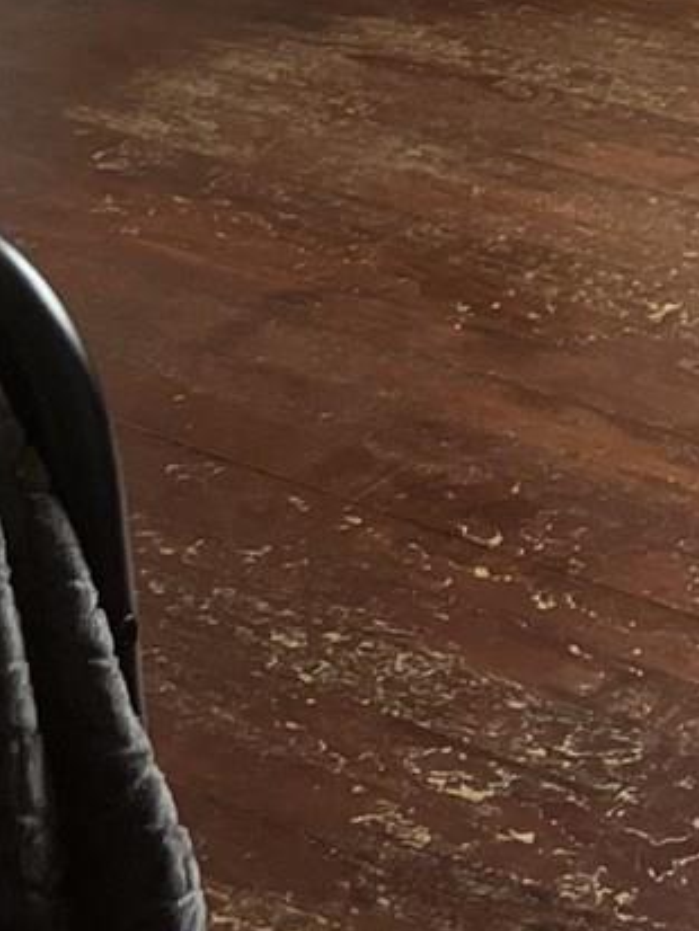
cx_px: 1098
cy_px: -708
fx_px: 3902
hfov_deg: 9.9
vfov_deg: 12.5
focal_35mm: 145
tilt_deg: -12.0
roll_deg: +2.6
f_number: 1.6
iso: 50
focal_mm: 5.1
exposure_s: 1/120
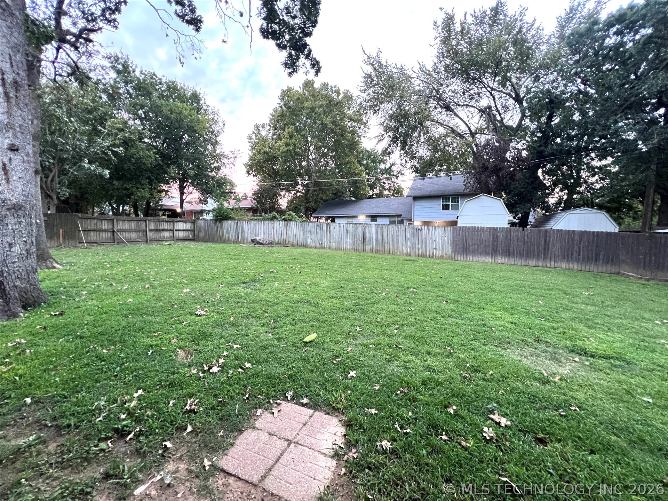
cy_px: 250
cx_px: 334
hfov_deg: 106.2
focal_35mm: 13
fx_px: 251
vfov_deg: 89.9
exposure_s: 1/60
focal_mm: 1.57
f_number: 1.8
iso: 500
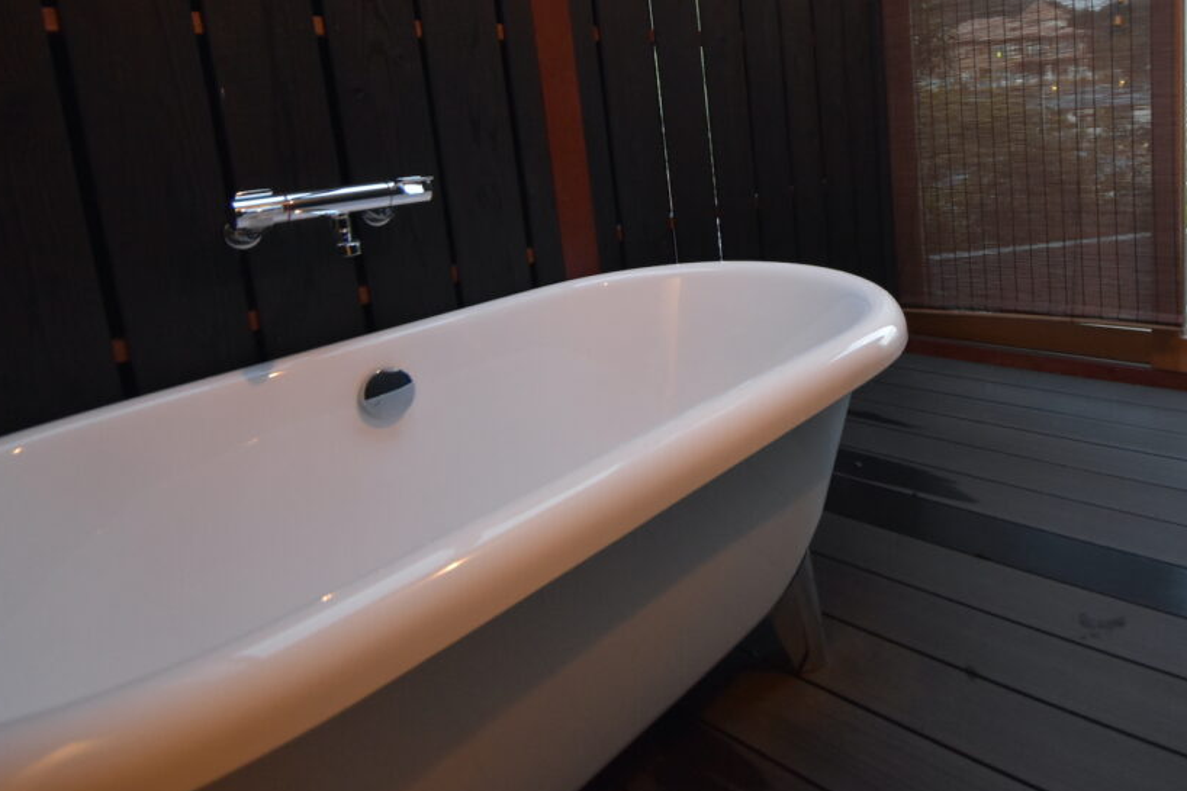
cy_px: 232
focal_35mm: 22
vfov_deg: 55.4
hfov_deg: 76.9
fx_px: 725
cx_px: 759
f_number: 4.5
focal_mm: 10
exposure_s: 1/20
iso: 1600
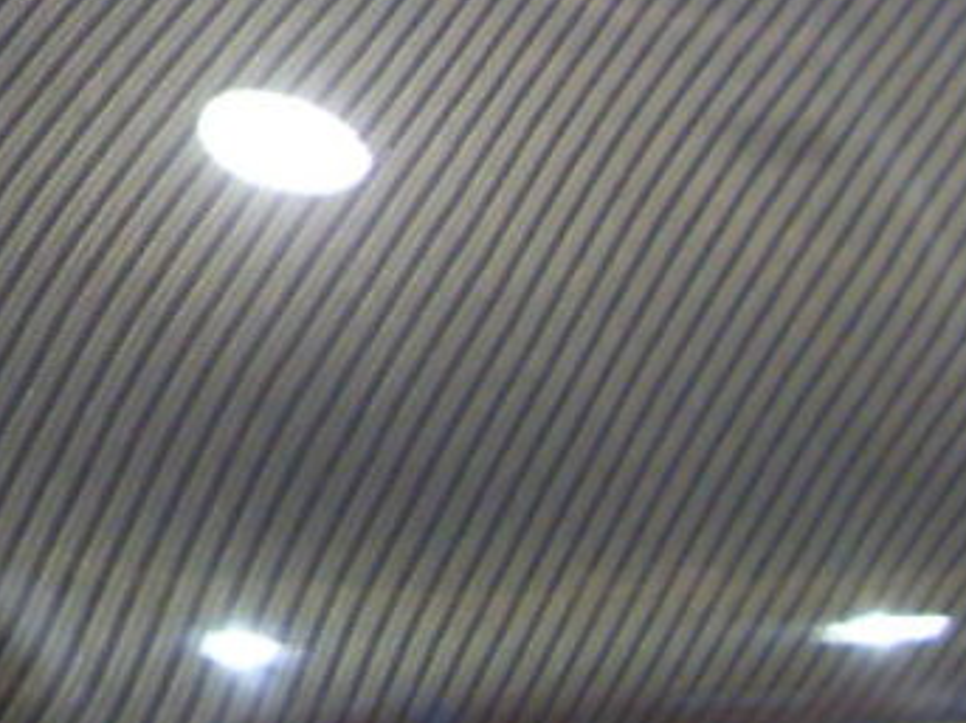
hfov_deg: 13.7
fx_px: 3989
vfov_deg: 9.9
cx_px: 90
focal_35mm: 143
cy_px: -504
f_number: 2.8
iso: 200
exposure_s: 1/10
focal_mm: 6.3
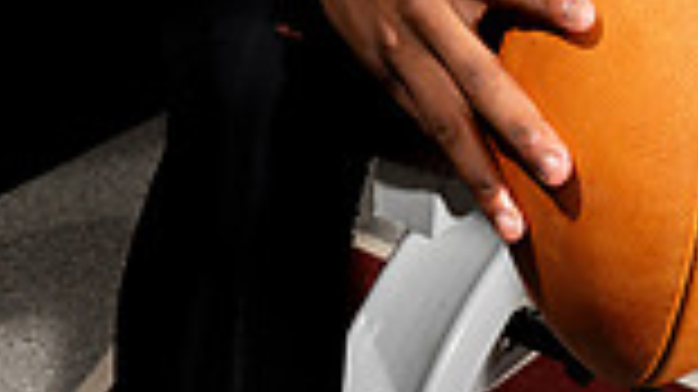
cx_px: 585
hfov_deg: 14.3
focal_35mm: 149
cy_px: -527
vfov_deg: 7.6
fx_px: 2756
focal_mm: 49
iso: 200
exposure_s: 1/250
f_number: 8
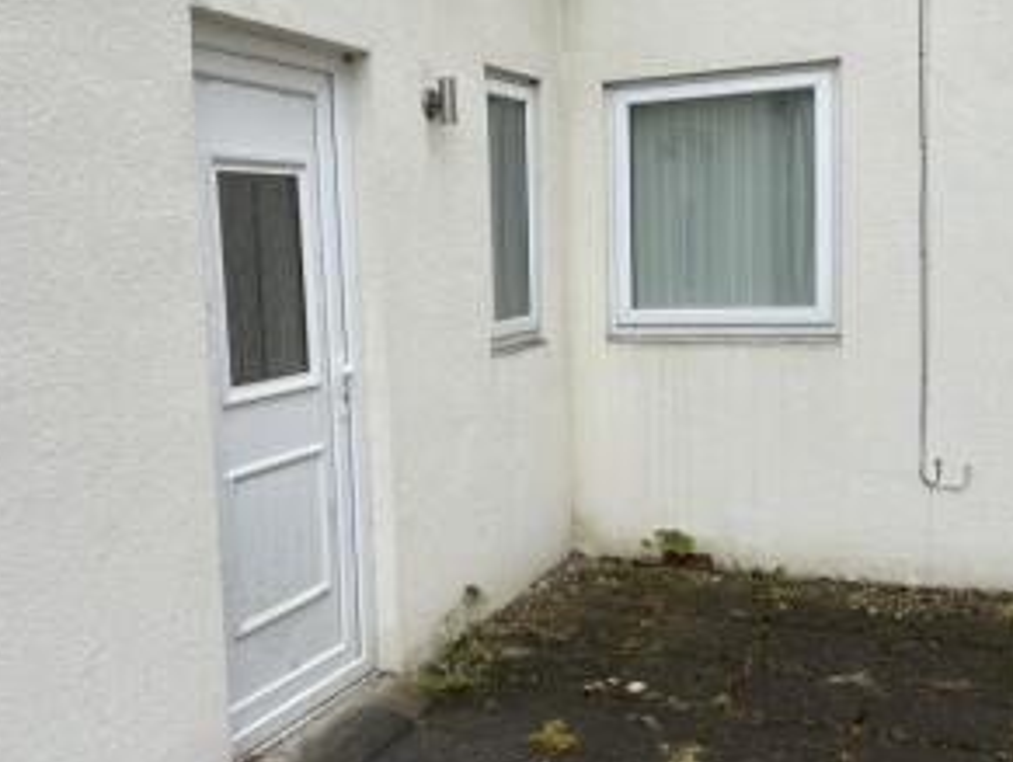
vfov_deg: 36.9
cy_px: 367
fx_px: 1143
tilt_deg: -5.9
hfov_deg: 47.8
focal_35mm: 39
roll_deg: +1.5
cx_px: 487
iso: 50
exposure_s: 1/1311
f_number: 1.6
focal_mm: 5.96
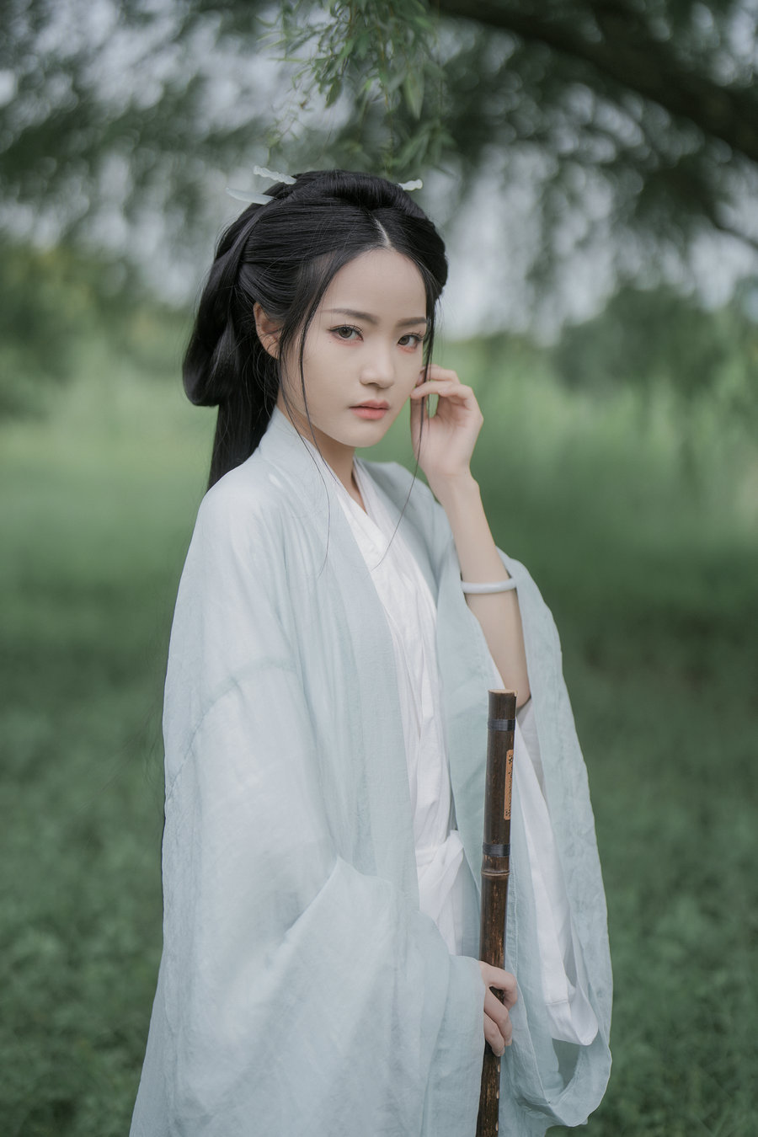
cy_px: 568
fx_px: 1579
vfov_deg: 39.6
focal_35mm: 50
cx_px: 379
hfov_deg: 27.0
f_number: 1.2
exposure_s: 1/4000
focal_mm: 50
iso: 100
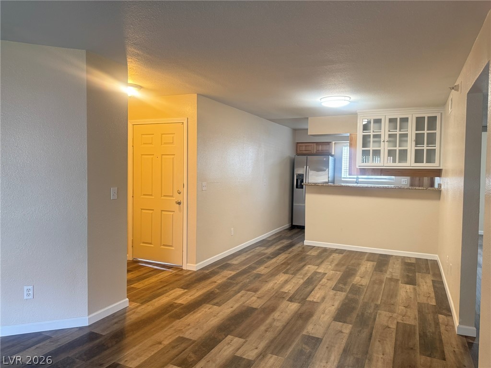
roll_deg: -1.2
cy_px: 184
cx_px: 246
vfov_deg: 56.8
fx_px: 340
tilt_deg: -3.3
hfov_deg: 71.6
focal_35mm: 24
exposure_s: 1/60
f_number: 1.78
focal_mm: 6.76
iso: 400
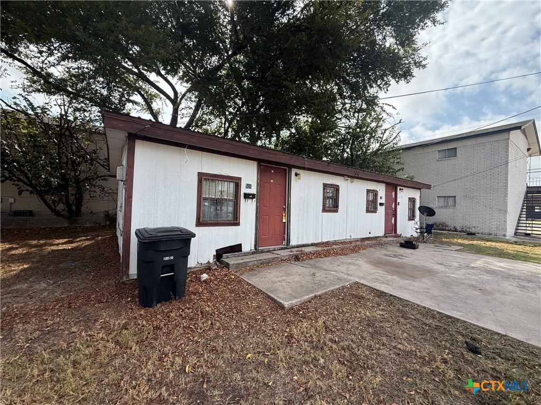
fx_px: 219
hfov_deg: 102.1
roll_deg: -2.9
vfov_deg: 85.7
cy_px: 202
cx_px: 270
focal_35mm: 14
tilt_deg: +0.7
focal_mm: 2.22
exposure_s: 1/1534
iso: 64
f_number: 2.2
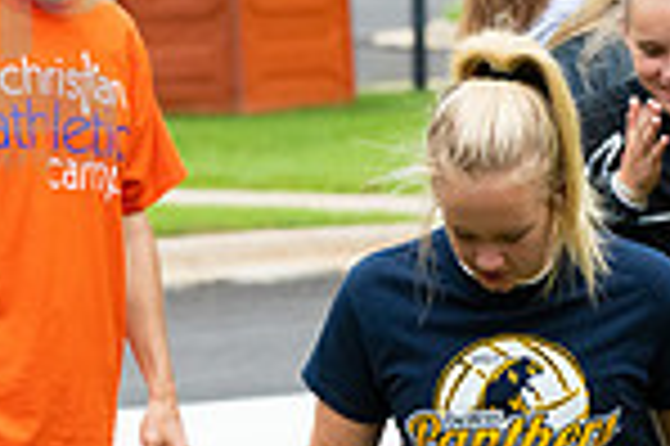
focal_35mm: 453
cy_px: 633
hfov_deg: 4.6
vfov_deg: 3.0
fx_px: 8421
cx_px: 621
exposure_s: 1/1000
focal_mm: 116
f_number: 5.6
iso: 1250
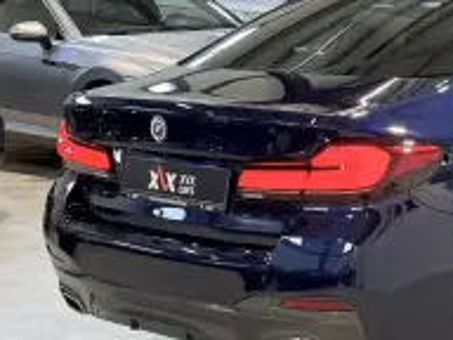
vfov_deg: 16.4
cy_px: 187
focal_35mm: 90
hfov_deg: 21.5
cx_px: 366
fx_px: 1178
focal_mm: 6.76
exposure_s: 1/51
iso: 80
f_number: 1.78
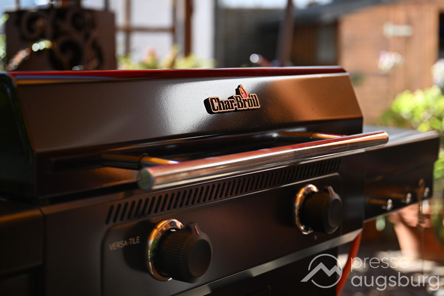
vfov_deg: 25.5
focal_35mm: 53
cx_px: 222
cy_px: 148
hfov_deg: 37.5
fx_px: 654
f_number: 2.8
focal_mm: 53
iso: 100
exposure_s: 1/320
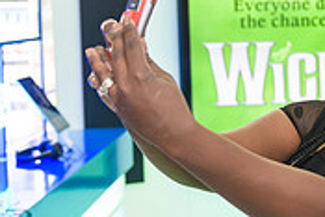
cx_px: 383
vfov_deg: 14.2
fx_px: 867
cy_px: 42
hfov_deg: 20.0
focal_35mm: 96
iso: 400
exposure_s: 1/125
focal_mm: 29
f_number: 3.2
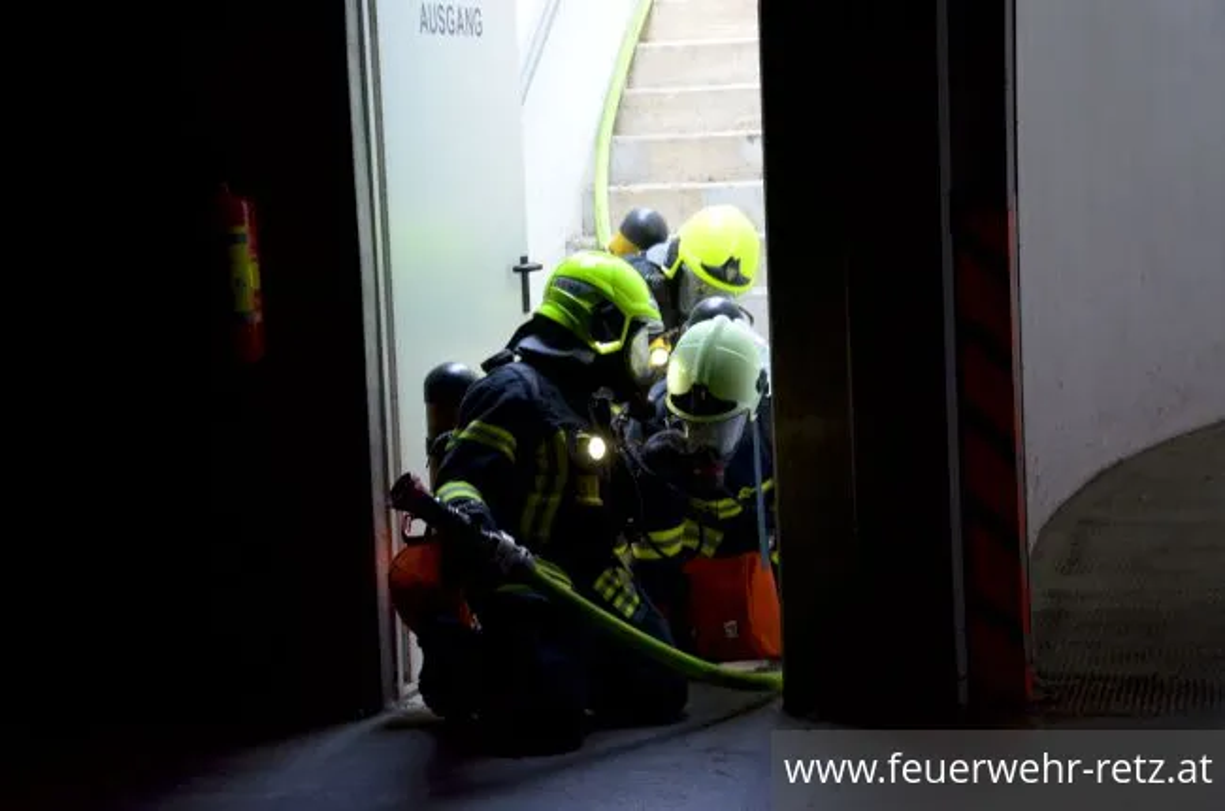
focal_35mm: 78
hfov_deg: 26.1
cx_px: 612
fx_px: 2648
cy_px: 406
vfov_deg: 17.4
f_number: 5
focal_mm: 52
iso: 1600
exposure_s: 1/50
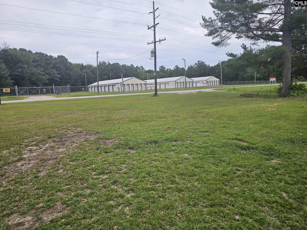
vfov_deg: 58.9
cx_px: 154
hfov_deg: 73.9
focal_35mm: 23
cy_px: 115
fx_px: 204
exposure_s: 1/250
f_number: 1.7
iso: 16
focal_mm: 6.3
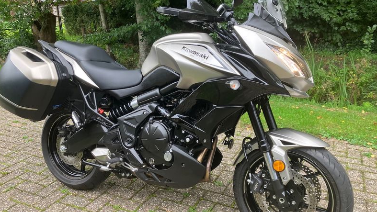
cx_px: 189
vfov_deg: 37.8
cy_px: 111
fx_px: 310
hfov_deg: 62.6
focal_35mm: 31
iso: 64
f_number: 1.8
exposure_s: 1/121
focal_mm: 3.99
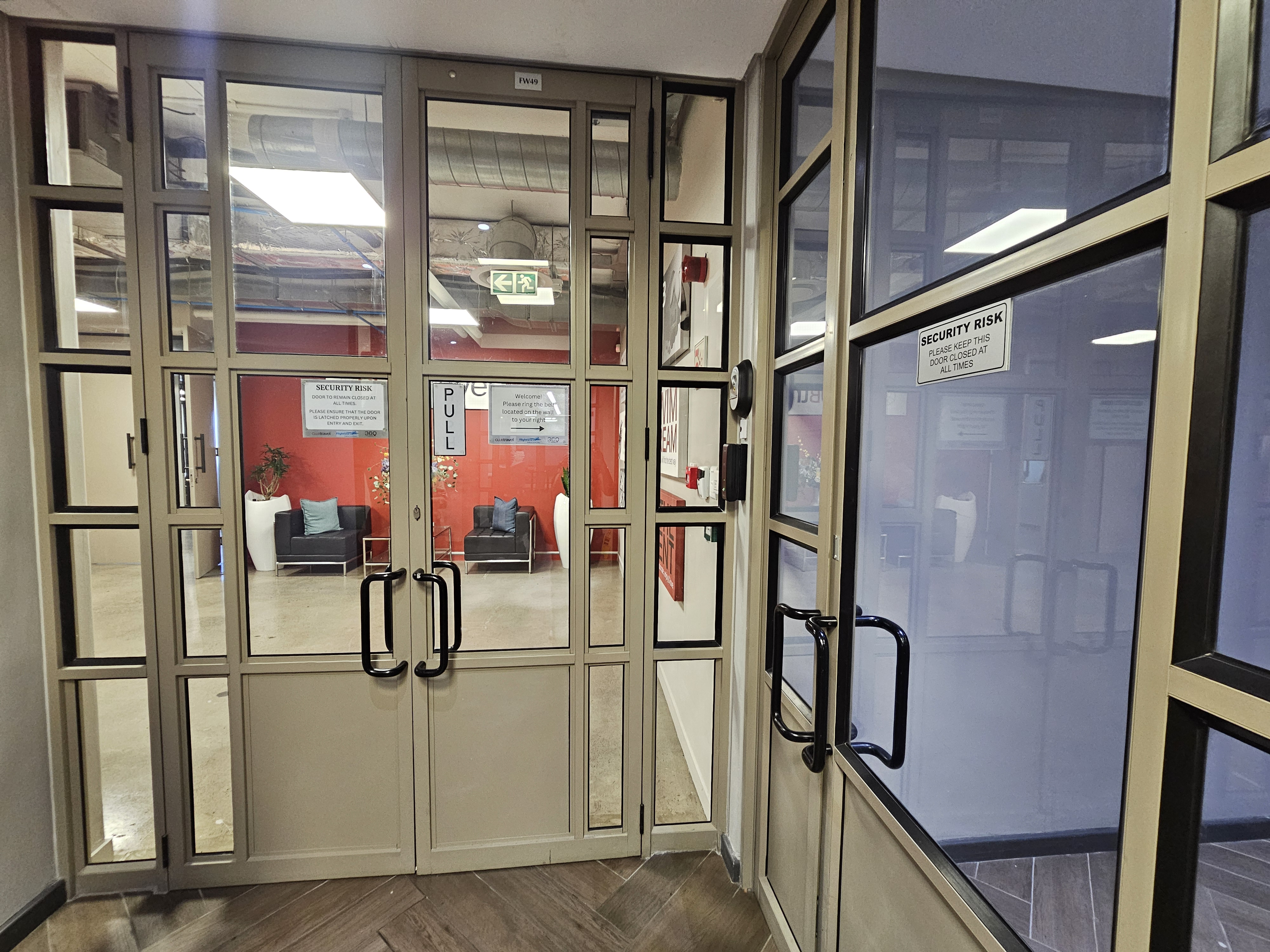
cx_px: 635
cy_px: 476
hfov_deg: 106.2
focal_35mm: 13
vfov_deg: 89.9
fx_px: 477
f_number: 2.2
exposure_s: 1/33.3
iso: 400
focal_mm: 2.2
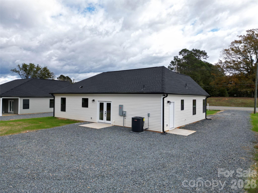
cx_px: 129
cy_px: 96
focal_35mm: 24
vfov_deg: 56.8
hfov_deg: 71.6
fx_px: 179
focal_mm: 6.72
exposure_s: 1/1250
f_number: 1.7
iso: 100
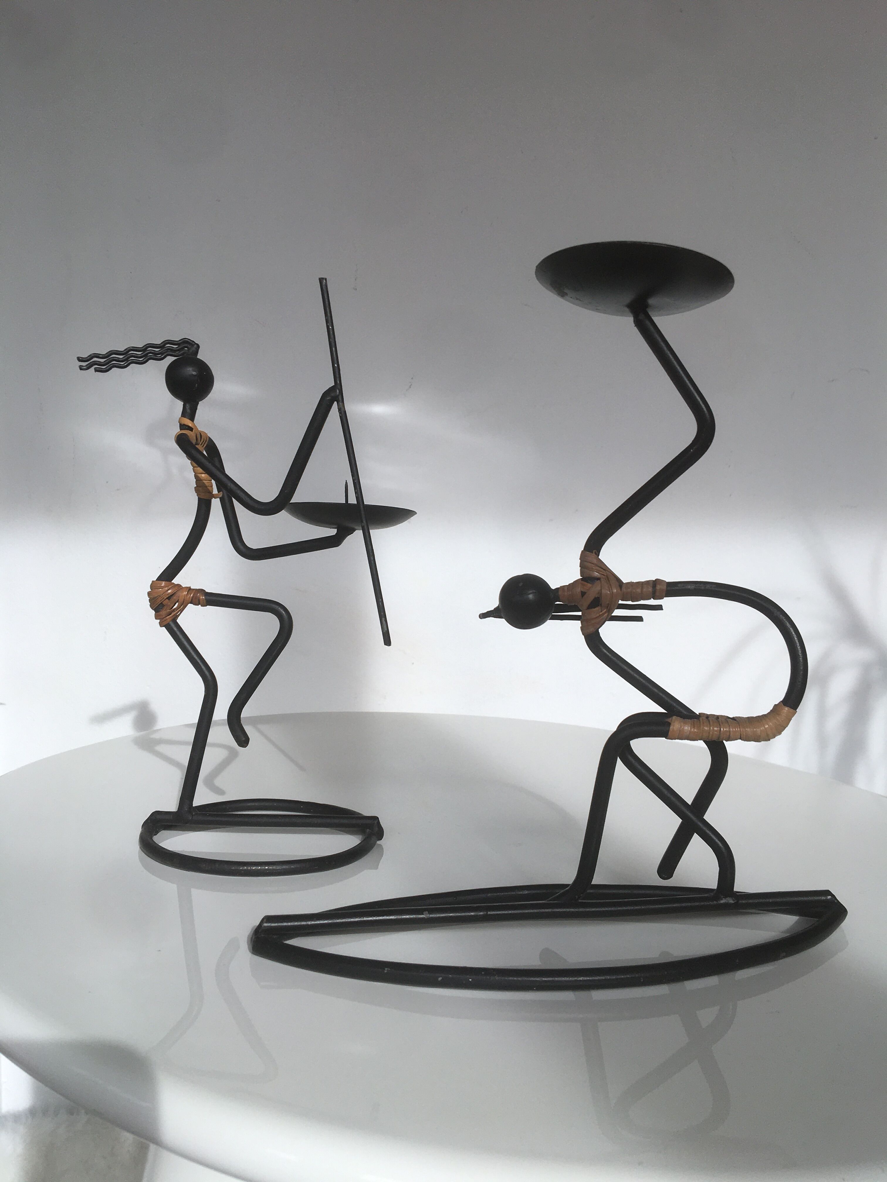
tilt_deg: -1.1
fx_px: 991
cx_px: 444
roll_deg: -0.6
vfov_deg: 61.7
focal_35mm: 29
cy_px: 591
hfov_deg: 48.2
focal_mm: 4.15
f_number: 2.2
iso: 25
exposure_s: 1/388
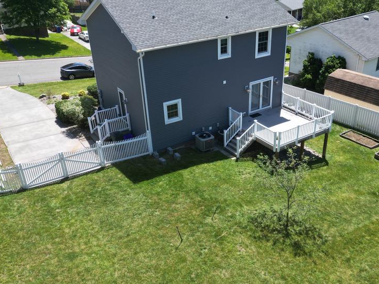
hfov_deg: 53.8
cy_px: 150
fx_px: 372
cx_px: 214
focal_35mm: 34
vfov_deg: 41.8
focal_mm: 6.72
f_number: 1.7
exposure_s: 1/1500
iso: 100
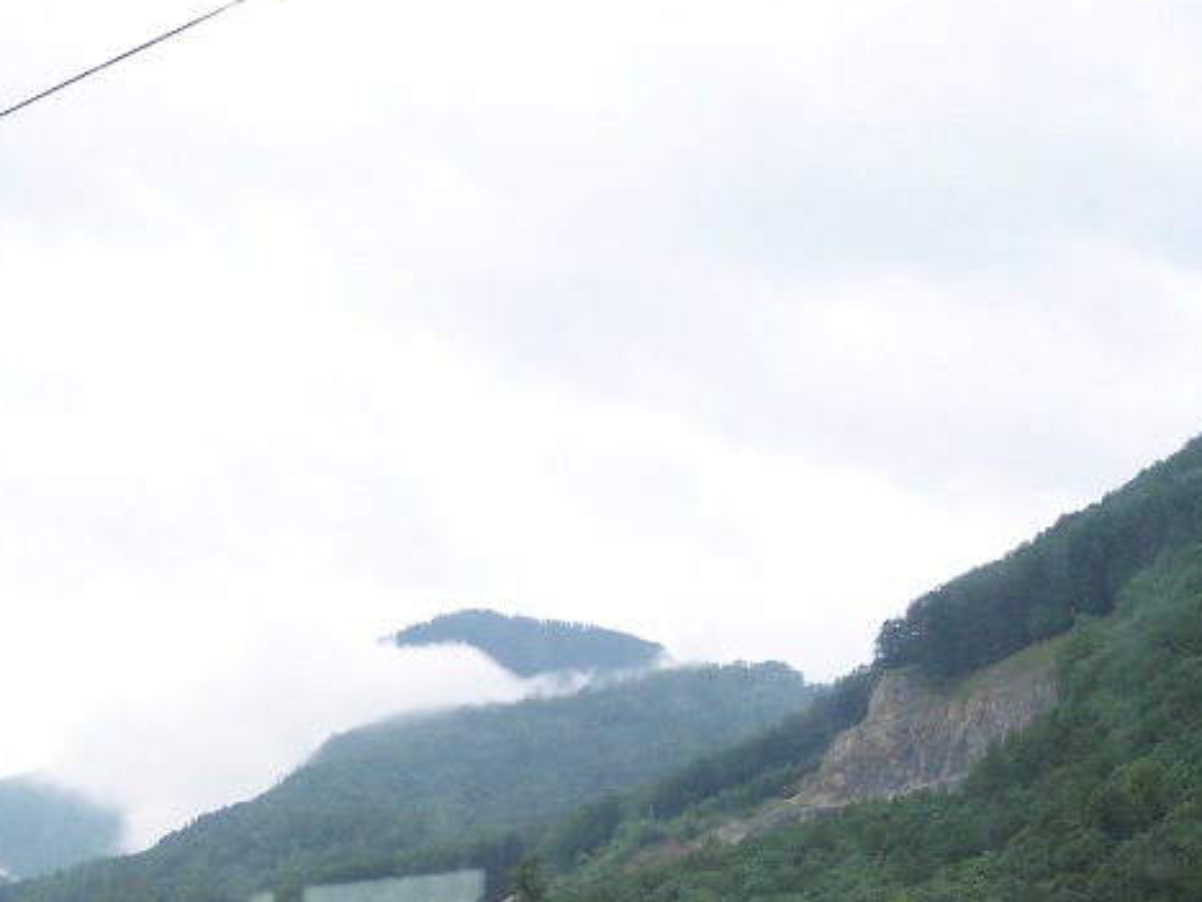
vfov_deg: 22.2
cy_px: 753
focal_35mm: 65
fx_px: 2257
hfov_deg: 29.7
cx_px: 434
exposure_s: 1/250
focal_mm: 8
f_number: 2.8
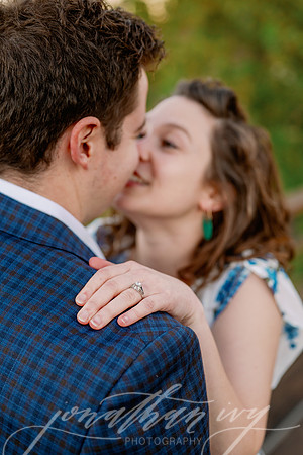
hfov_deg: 27.0
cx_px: 152
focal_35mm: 50
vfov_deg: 39.6
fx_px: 631
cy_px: 228
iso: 640
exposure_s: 1/500
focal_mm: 50
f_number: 2.5
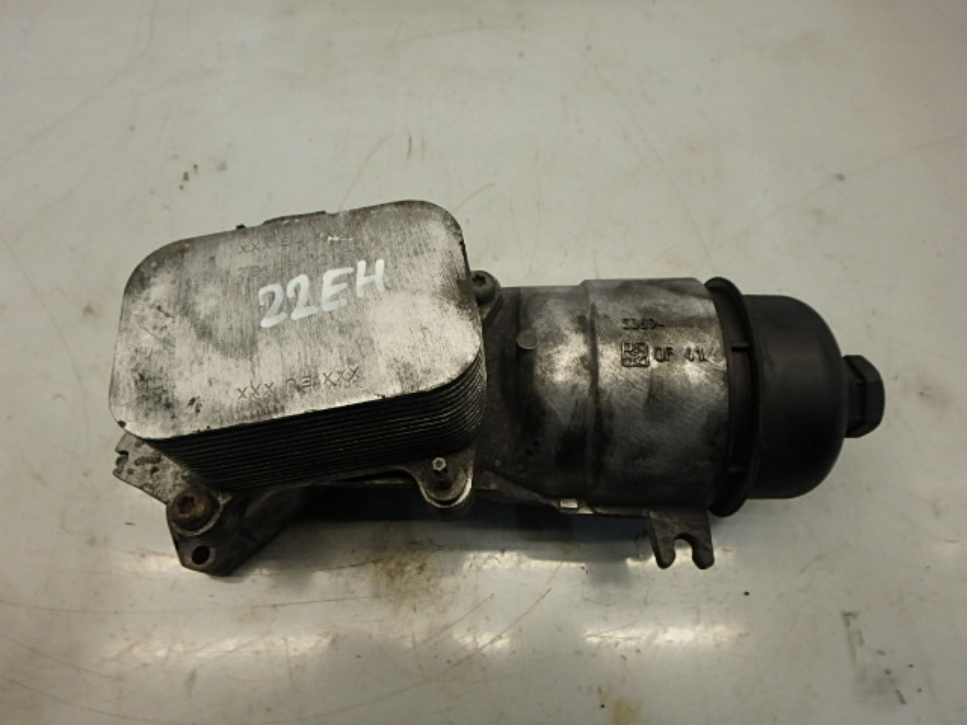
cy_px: 362
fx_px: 587
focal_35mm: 21
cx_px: 484
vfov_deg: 63.4
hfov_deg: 79.0
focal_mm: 3.7
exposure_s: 1/60
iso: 200
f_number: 3.5
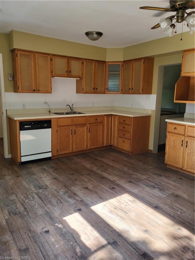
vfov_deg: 67.3
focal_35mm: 26
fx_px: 195
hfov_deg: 53.1
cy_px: 130
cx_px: 98
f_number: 1.8
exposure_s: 1/120
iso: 200
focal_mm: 5.4
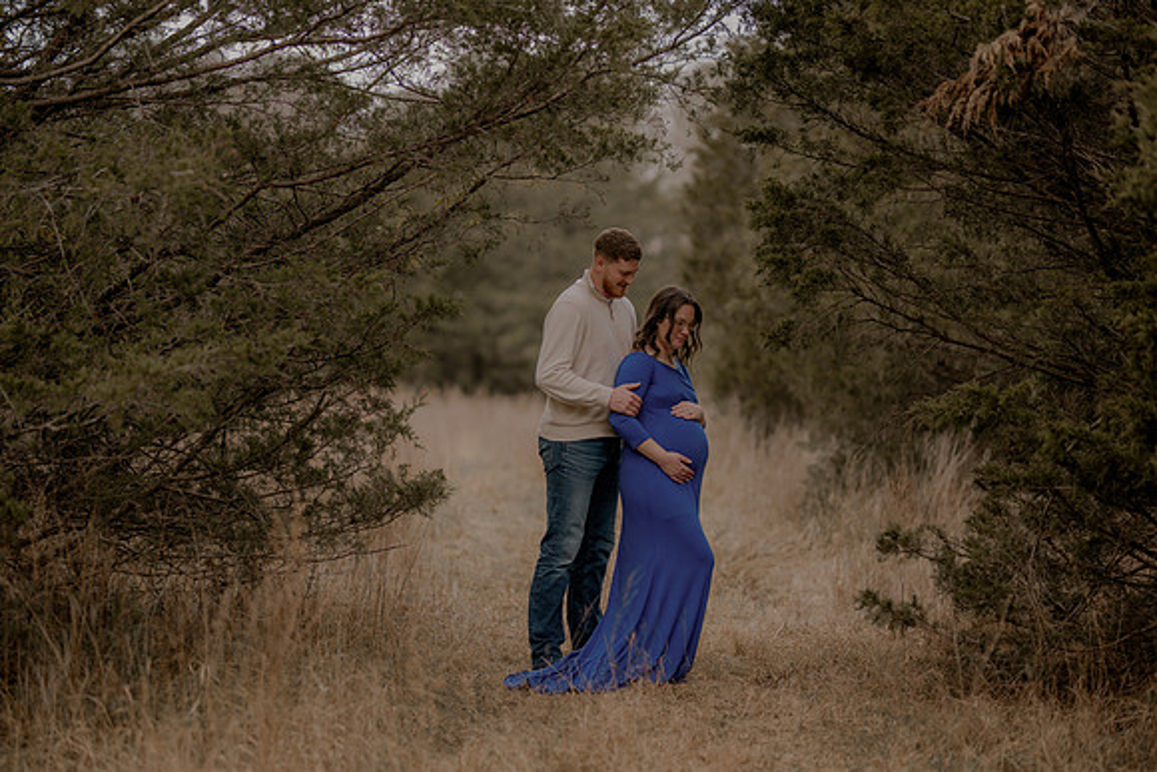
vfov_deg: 16.1
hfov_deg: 23.9
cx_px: 578
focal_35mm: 85
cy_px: 386
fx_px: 2732
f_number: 1.4
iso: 200
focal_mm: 85
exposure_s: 1/1250
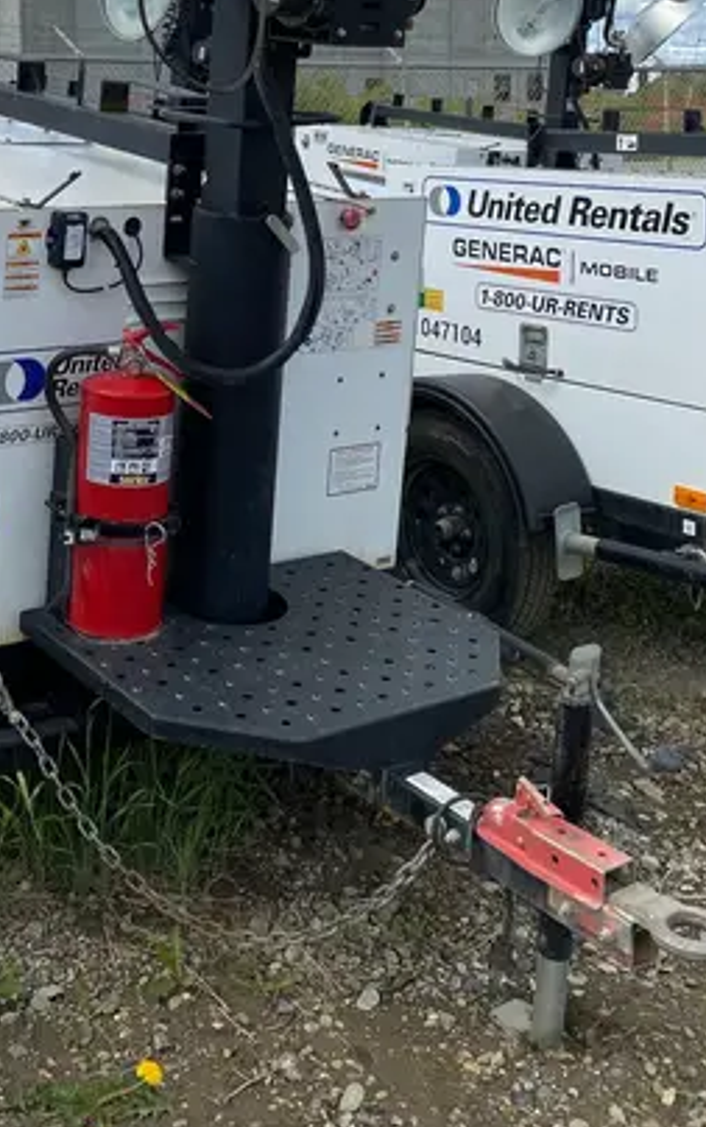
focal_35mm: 50
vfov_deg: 37.8
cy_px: 130
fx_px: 1537
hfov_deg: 25.5
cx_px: 153
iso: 32
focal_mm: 4.25
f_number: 1.8
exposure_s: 1/3401
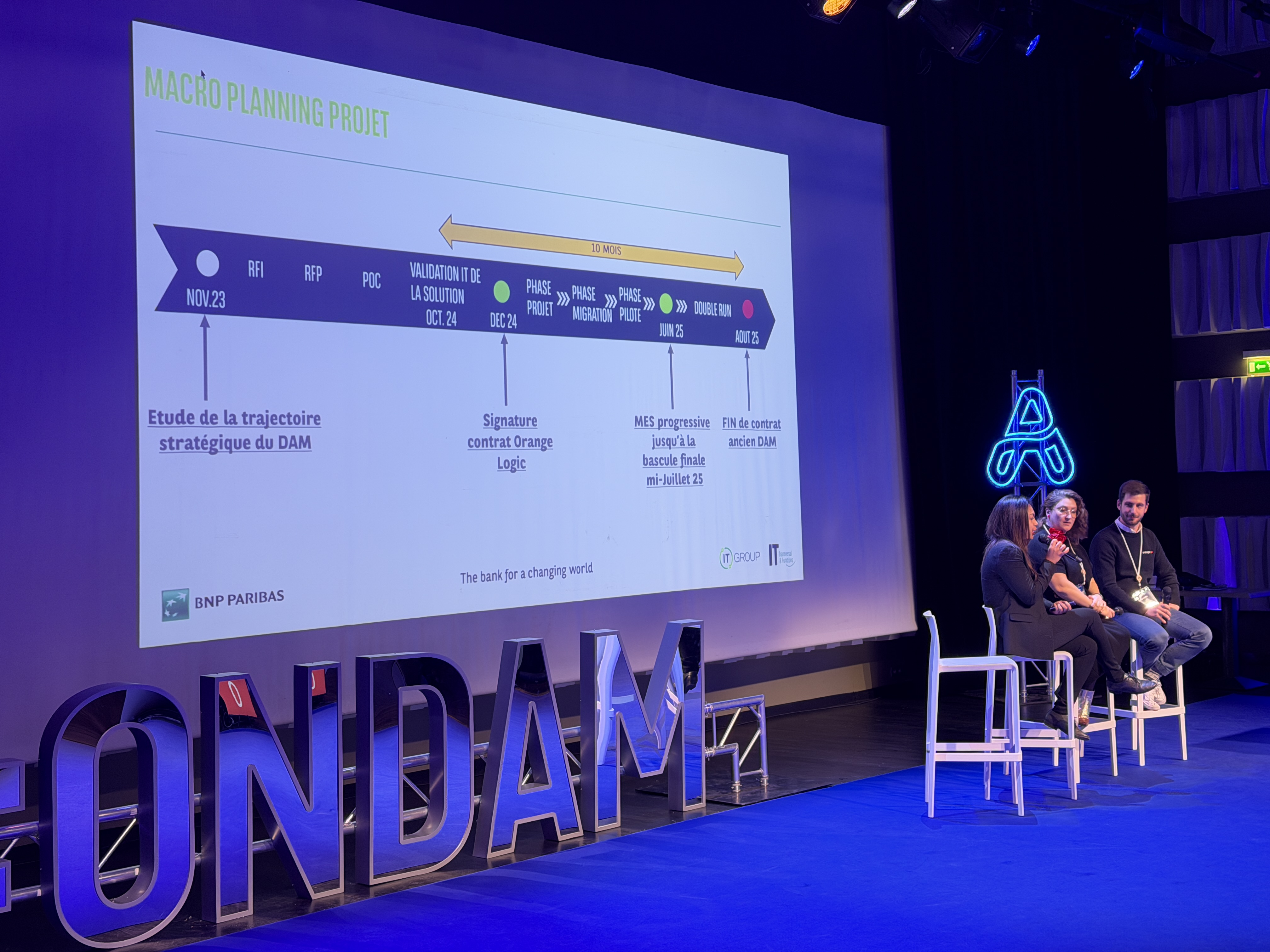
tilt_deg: -0.2
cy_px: 476
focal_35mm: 48
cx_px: 635
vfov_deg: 30.3
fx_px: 1761
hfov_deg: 39.7
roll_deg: +1.7
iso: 125
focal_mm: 6.76
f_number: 1.78
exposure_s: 1/59
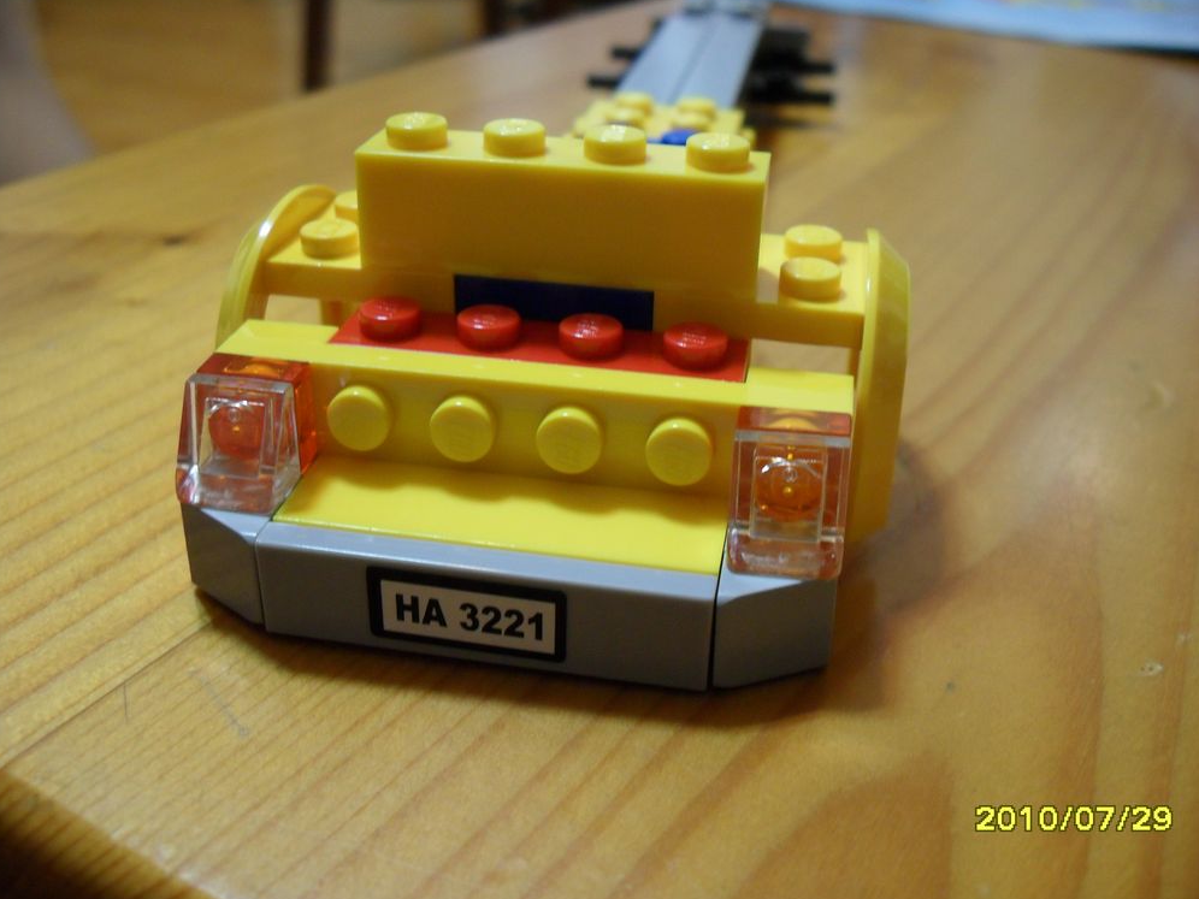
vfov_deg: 39.7
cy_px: 445
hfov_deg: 51.4
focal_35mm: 36
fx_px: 1247
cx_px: 606
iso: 200
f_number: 2.8
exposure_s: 1/4
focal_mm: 6.2
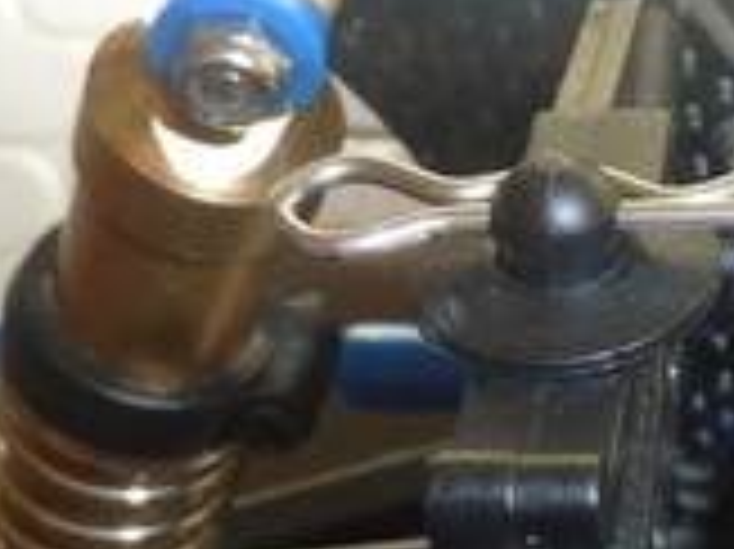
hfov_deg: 18.9
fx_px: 2076
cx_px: 887
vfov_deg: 15.0
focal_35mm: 98
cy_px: 414
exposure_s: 1/30
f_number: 4
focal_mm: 4.1
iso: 80
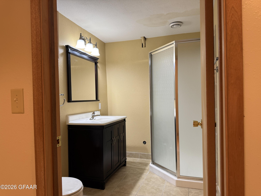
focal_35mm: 24
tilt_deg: -0.1
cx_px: 130
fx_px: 181
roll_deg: +1.8
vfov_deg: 56.8
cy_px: 98
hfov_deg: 71.6
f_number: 1.78
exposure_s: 1/60
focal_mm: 6.76
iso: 125
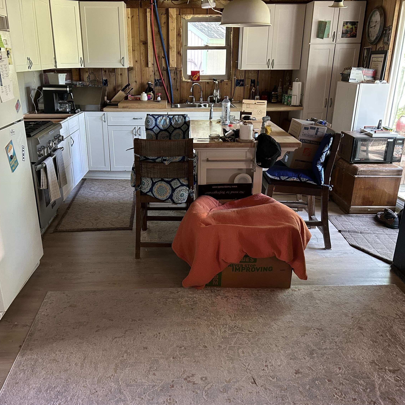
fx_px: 410
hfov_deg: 52.4
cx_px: 183
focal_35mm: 31
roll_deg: +0.4
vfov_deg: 52.5
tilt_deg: -19.5
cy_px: 202
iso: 400
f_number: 1.5
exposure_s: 1/60
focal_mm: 5.7
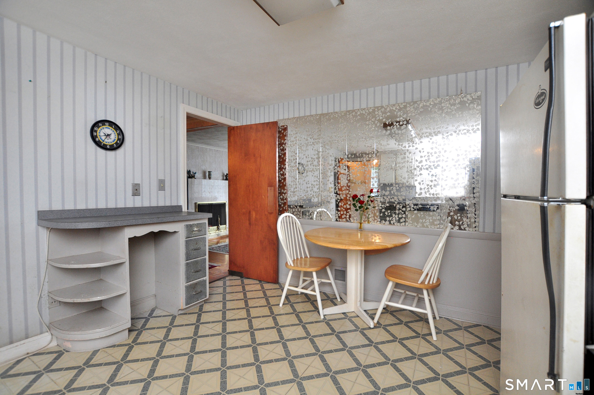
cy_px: 198
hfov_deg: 100.5
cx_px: 297
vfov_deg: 77.2
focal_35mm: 15
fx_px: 247
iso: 800
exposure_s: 1/80
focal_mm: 10
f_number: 5
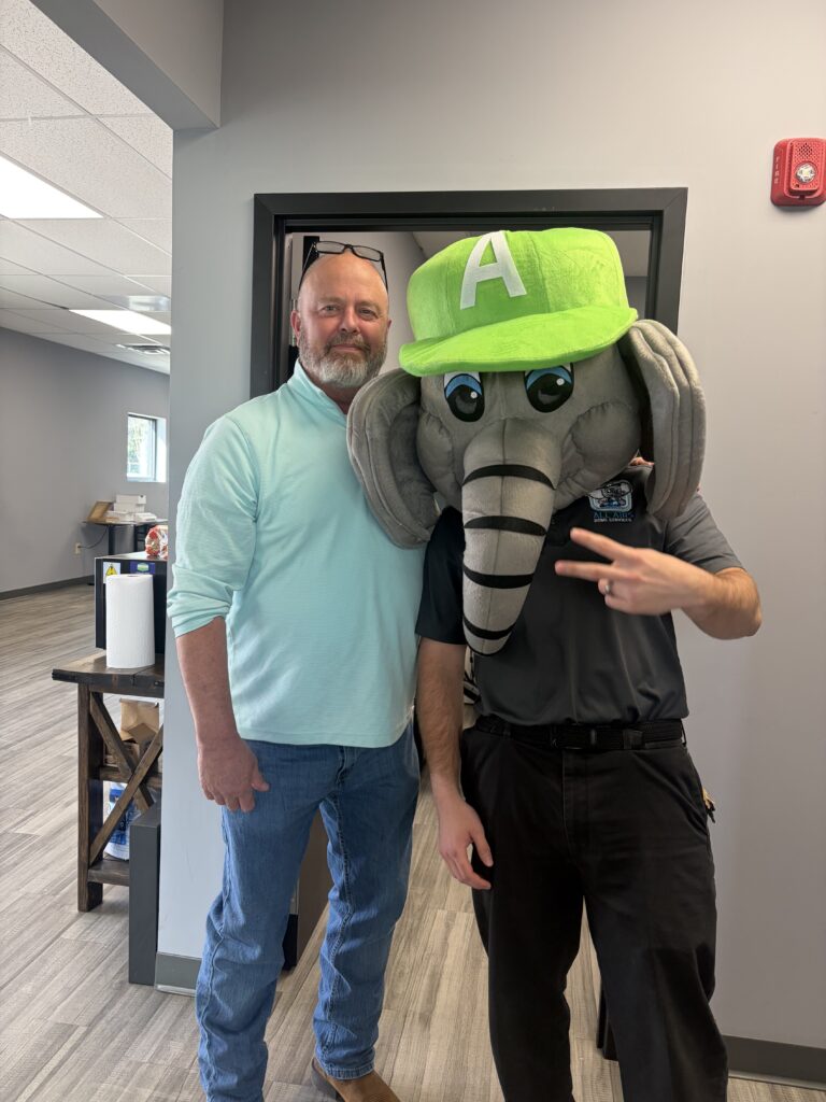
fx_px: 827
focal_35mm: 26
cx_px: 413
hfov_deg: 53.1
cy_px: 551
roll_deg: -1.6
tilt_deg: -3.3
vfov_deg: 67.3
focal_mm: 5.96
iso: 80
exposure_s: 1/60
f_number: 1.6
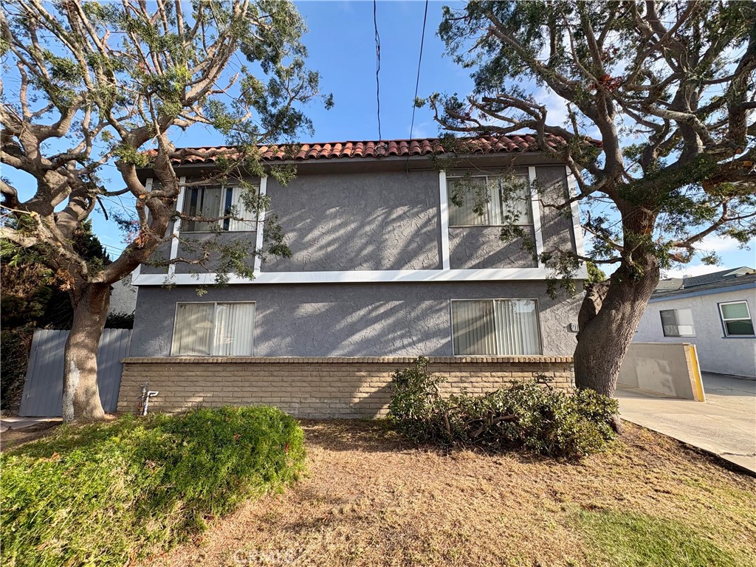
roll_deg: +0.6
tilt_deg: +10.2
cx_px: 378
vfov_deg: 85.7
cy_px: 284
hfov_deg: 102.1
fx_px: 306
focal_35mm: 14
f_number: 2.2
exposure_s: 1/418
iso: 40
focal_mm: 2.22
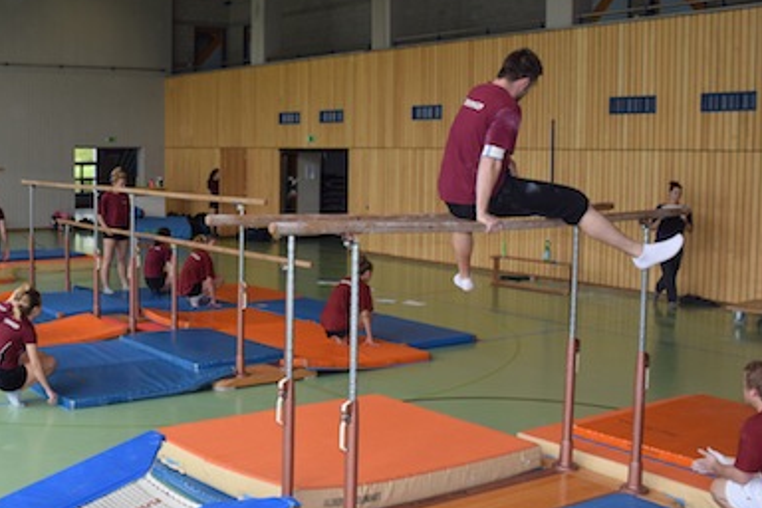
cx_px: 181
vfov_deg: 29.8
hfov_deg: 42.1
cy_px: 203
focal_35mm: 45
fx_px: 952
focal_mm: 18
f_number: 5.6
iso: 220
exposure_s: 1/125
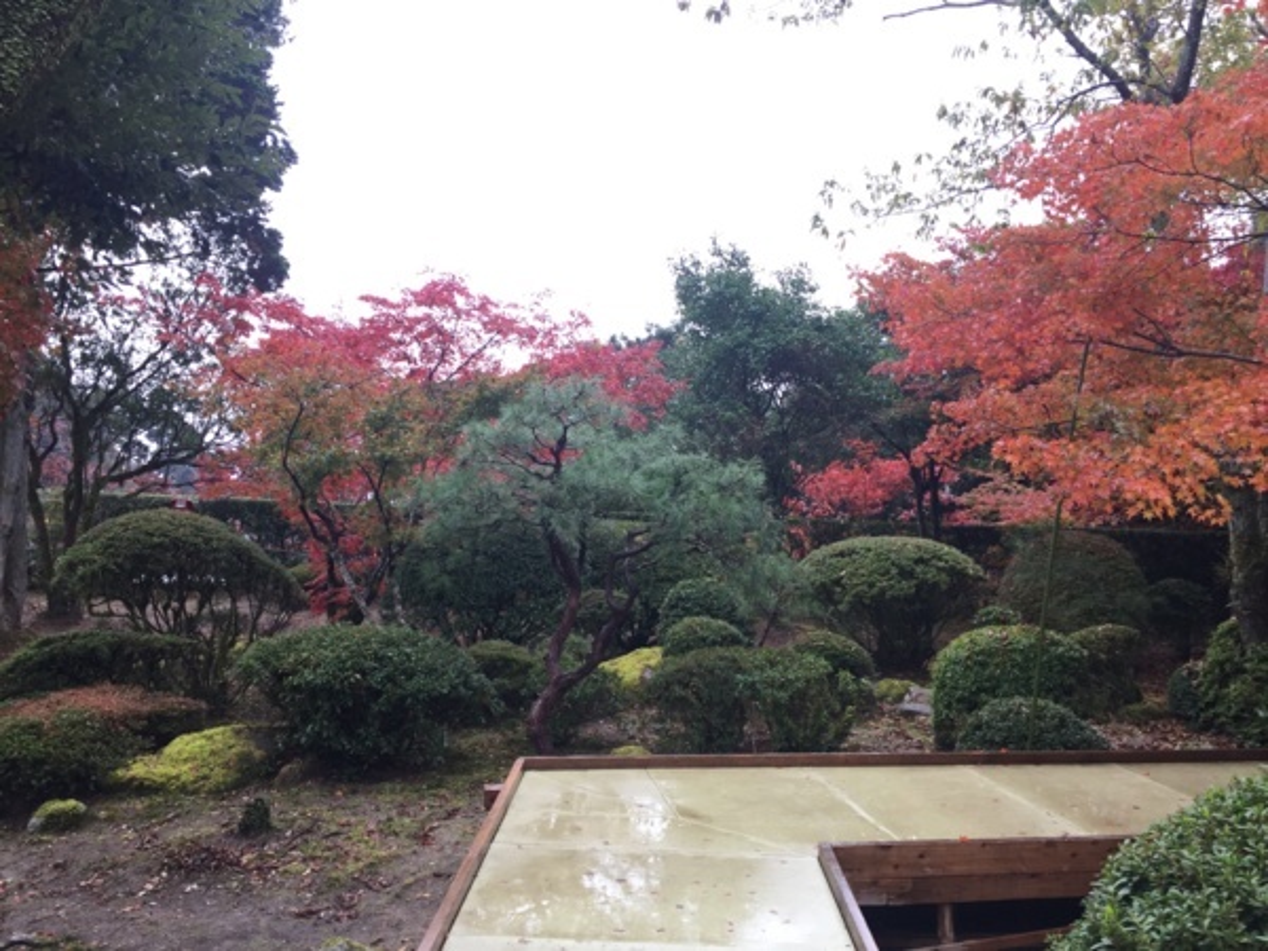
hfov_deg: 61.7
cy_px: 476
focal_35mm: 29
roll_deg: -1.3
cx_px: 634
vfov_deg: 48.2
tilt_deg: +1.3
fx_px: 1062
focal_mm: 4.15
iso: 40
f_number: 2.2
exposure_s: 1/120
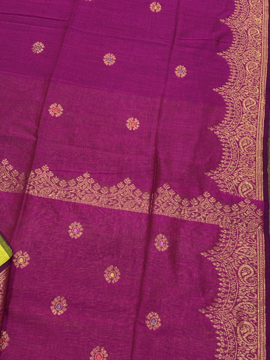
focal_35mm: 52
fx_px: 541
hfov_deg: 28.0
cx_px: 135
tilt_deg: -58.4
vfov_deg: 36.8
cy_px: 180
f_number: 1.6
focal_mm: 5.96
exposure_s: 1/33
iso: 160
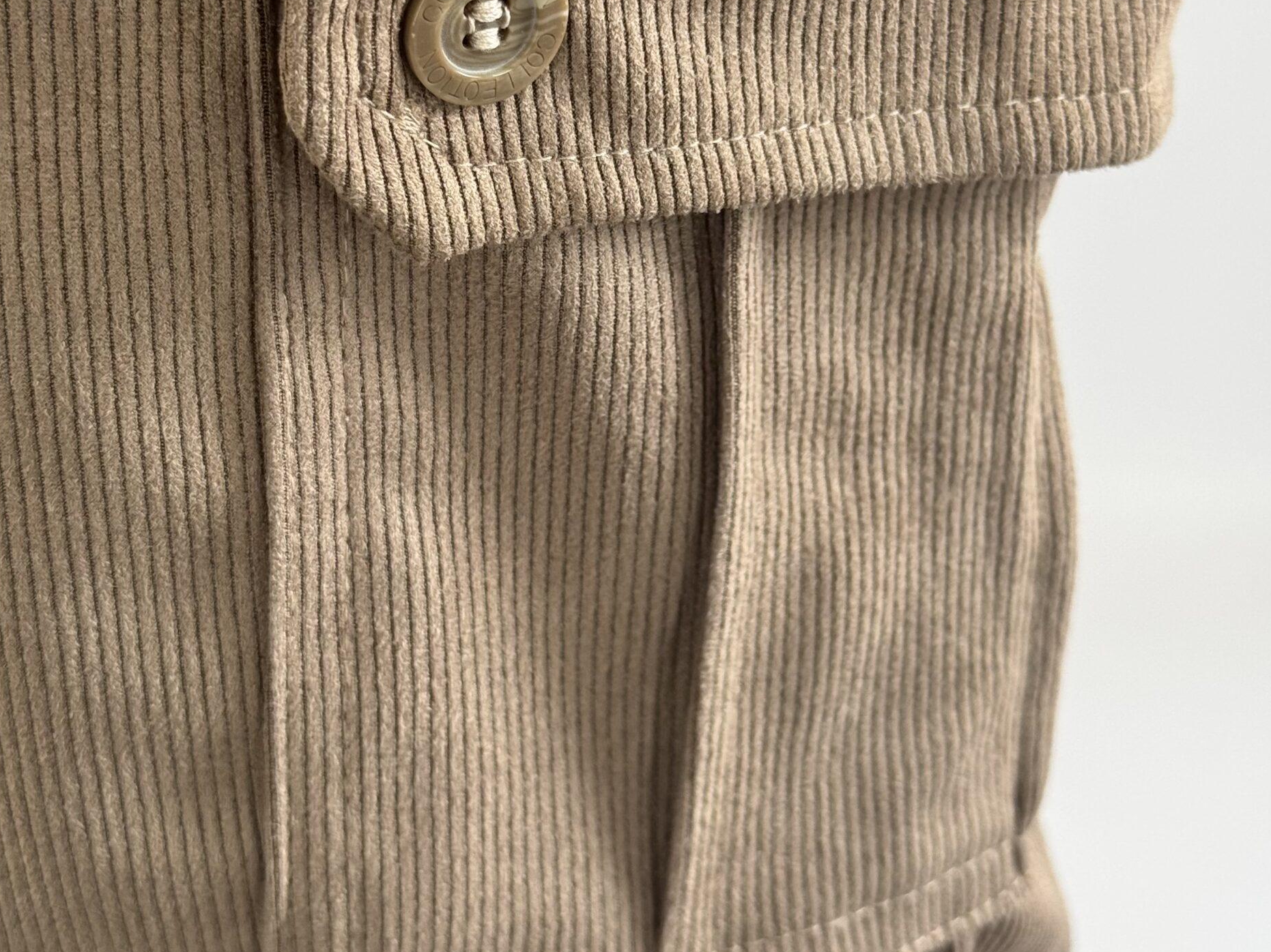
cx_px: 635
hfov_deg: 29.4
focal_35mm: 66
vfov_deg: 22.1
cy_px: 284
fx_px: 2423
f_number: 1.78
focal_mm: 6.76
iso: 100
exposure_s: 1/108
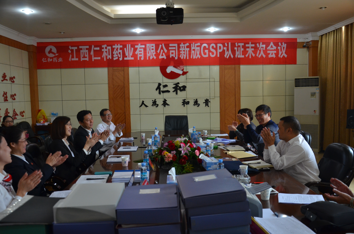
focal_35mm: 33
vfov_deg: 39.8
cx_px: 177
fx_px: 324
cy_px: 117
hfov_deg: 57.3
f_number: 4
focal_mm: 22
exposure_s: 1/60
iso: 720
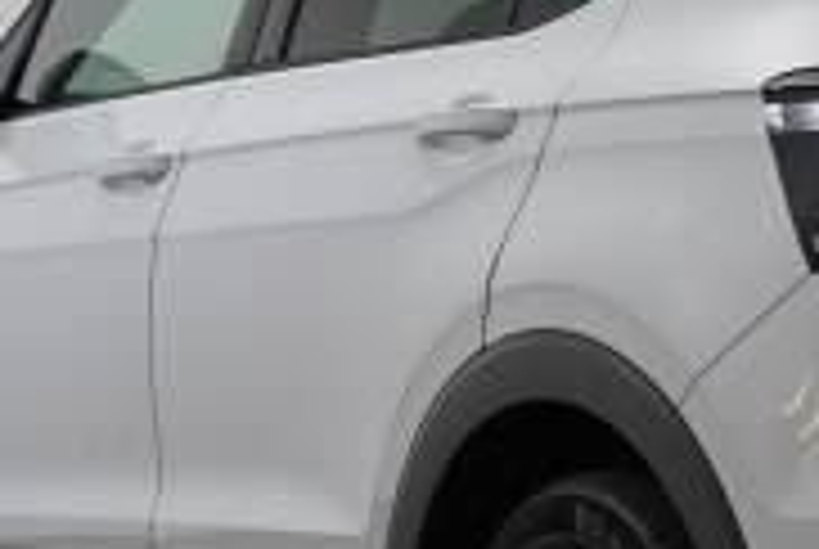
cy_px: 266
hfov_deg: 10.7
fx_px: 4310
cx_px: 900
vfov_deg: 7.3
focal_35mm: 189
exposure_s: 1/160
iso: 800
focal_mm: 53.9
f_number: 4
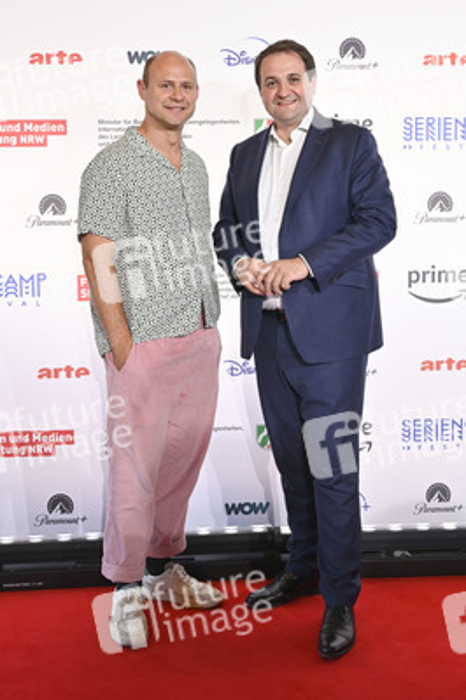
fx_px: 739
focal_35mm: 38
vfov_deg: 50.7
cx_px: 233
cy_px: 350
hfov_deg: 35.0
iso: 1250
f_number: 4.5
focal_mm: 38
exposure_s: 1/250
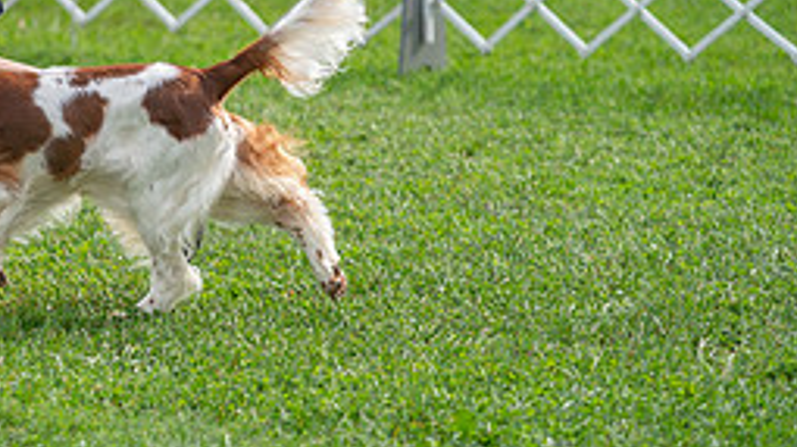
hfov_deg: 9.3
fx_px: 4878
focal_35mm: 231
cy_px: -59
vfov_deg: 5.2
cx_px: -56
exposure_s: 1/1000
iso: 100
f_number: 2.8
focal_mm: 97
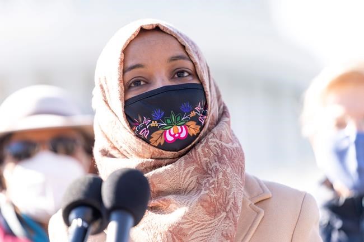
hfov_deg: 10.3
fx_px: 2022
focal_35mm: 200
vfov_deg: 6.9
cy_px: 121
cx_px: 182
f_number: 2.8
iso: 125
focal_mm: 200
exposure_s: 1/400
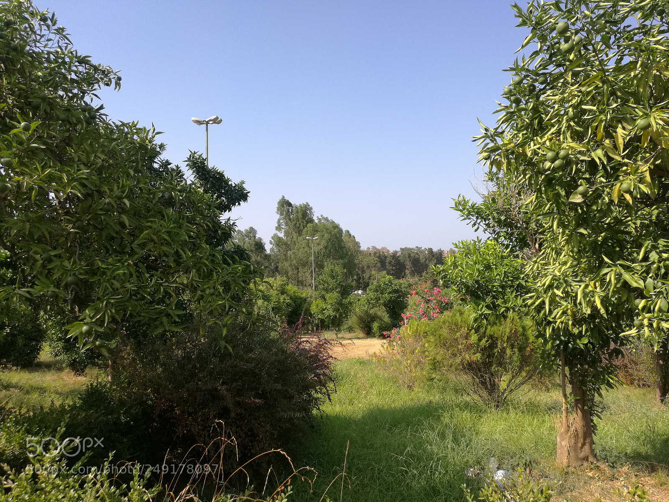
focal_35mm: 27
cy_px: 251
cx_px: 334
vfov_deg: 51.4
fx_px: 522
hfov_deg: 65.3
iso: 50
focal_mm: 4.04
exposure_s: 1/725
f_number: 2
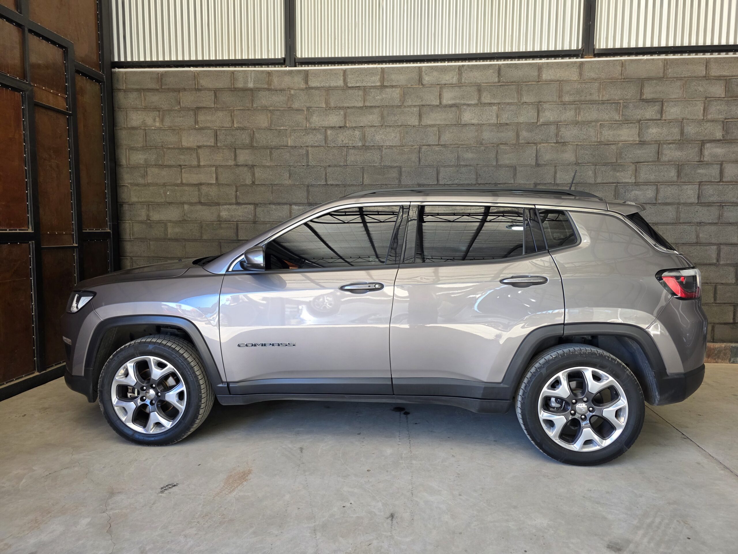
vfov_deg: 58.9
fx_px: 490
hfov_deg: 73.9
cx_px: 369
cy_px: 277
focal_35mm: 23
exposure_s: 1/180
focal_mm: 6.3
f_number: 1.7
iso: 125
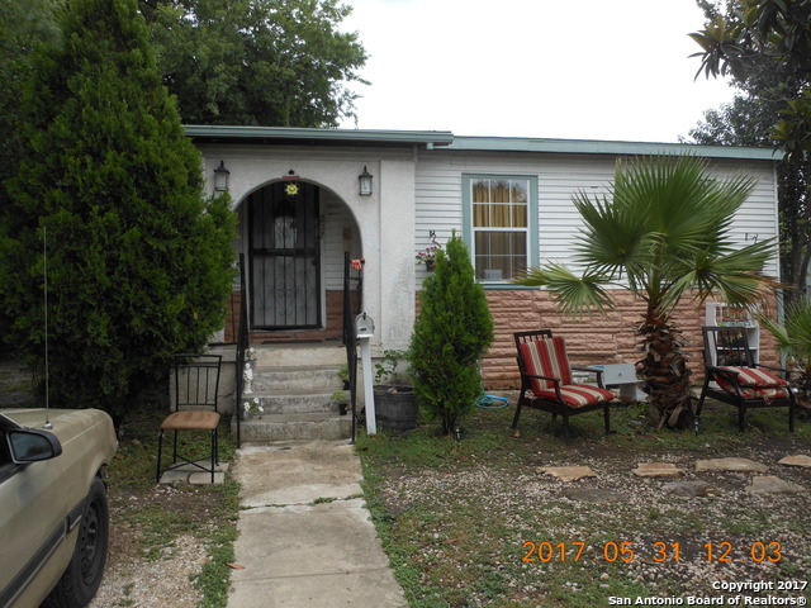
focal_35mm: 28
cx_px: 406
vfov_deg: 49.7
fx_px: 656
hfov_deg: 63.4
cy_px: 304
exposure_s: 1/400
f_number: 3.7
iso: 80
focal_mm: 5
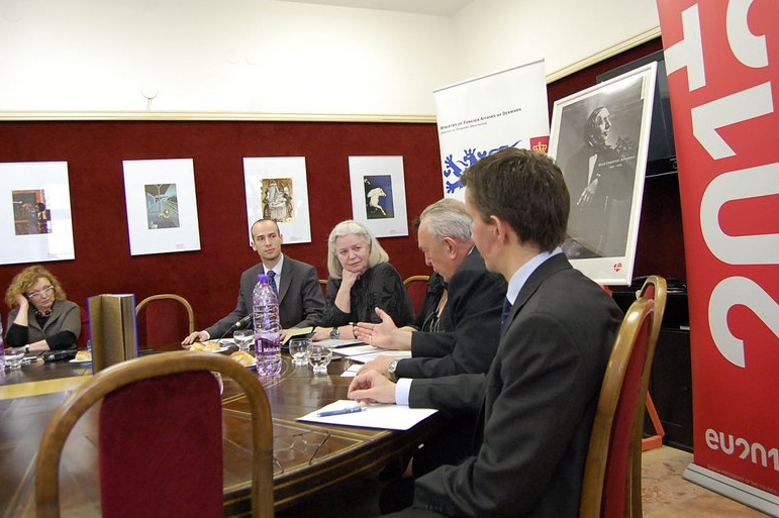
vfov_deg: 46.3
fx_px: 605
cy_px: 262
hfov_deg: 65.5
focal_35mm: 28
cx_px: 401
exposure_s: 1/60
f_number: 4
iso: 1600
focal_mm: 18
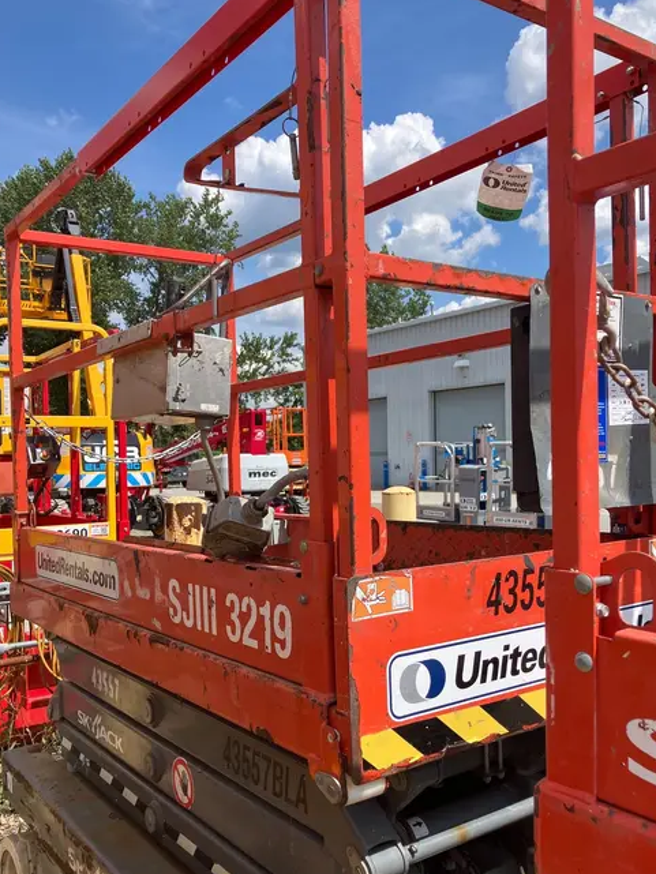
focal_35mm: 32
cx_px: 341
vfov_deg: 56.7
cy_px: 478
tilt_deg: -0.1
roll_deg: +1.2
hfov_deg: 44.2
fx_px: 808
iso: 32
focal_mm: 3.99
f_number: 1.8
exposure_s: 1/1567
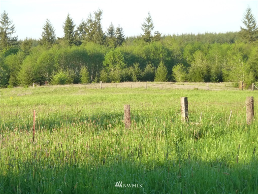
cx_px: 129
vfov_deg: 11.6
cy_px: 97
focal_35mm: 128
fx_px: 954
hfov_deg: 15.4
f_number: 4.4
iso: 250
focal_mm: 21
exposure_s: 1/160
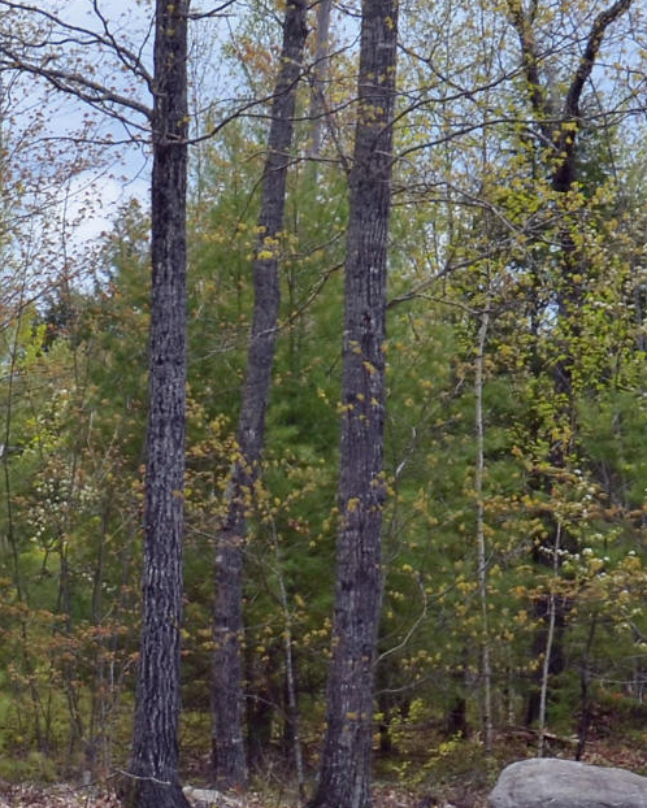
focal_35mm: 142
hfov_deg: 10.8
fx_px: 3403
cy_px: 898
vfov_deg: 13.3
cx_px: 55
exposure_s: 1/250
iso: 160
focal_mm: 21
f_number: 8
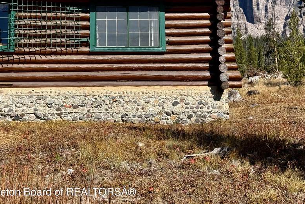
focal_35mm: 82
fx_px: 695
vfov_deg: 16.5
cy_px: 21
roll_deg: +2.3
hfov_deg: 24.6
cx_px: 210
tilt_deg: +10.5
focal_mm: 6.76
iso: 80
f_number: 1.78
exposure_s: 1/4329
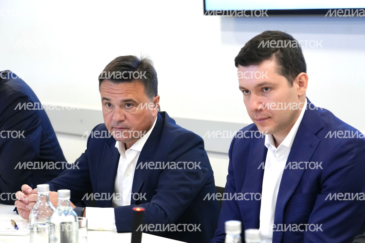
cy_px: 122
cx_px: 182
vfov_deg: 13.2
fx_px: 1054
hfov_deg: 19.6
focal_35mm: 104
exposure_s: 1/160
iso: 4000
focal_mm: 104
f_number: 5.6
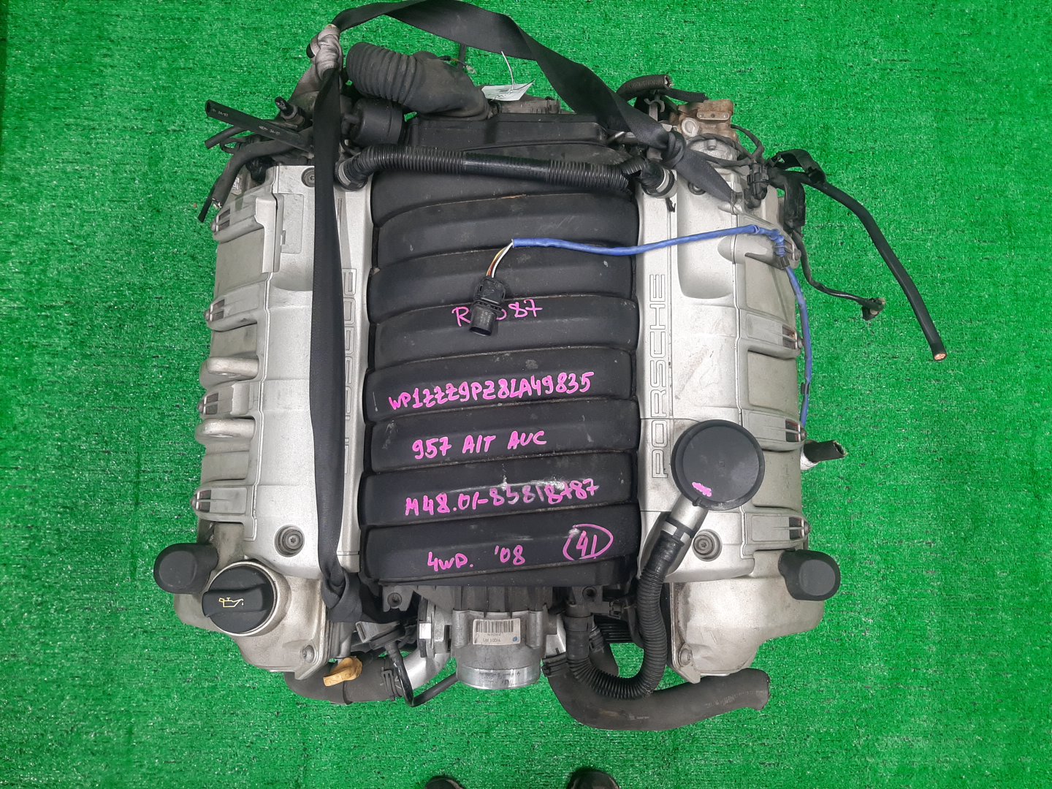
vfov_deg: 53.1
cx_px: 526
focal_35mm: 26
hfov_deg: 67.3
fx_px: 790
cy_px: 394
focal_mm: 3.93
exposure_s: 1/50
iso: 101
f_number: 1.7
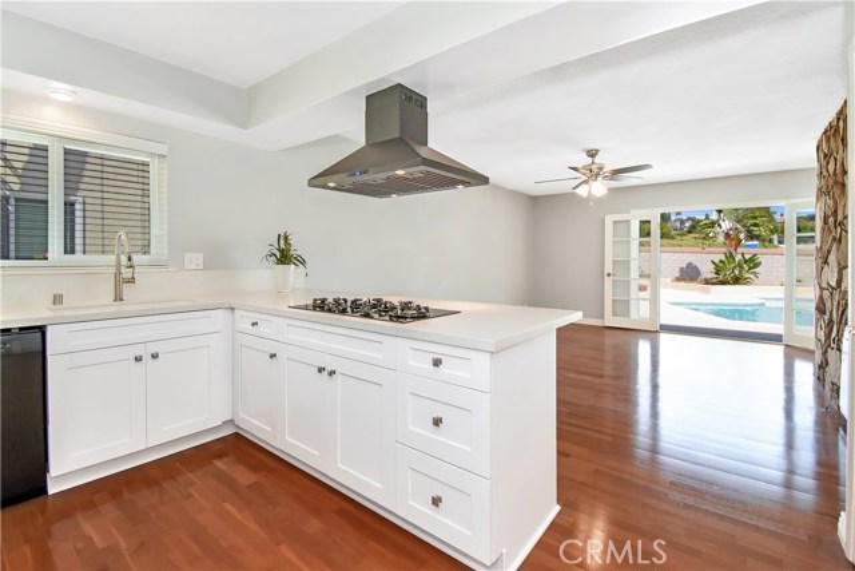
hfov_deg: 100.4
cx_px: 428
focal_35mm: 15
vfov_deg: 77.4
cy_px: 286
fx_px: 356
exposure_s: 1/250
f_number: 8
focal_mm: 10
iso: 1000
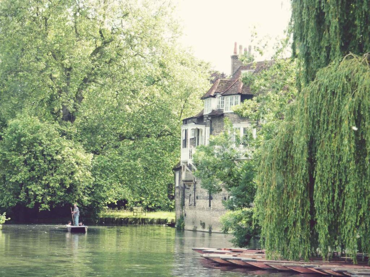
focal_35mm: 137
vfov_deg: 10.8
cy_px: 138
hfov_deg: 14.4
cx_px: 185
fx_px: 1464
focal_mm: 22.5
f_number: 4.5
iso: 125
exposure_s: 1/100
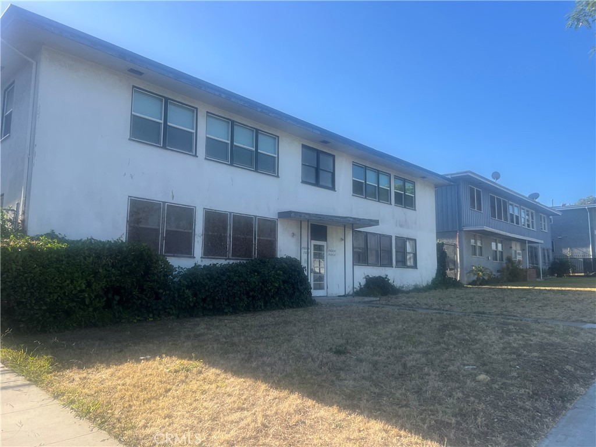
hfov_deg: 67.3
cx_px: 298
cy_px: 224
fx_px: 448
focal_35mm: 26
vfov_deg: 53.1
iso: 50
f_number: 1.5
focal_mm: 5.7
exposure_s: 1/2008
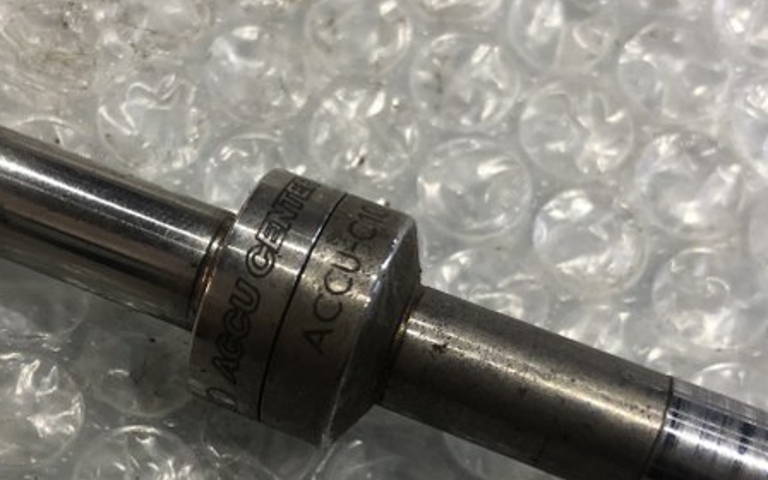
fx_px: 1109
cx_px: 254
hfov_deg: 37.8
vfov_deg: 24.3
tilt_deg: -62.0
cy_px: 310
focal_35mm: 53
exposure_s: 1/17
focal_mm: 3.99
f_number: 1.8
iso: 40
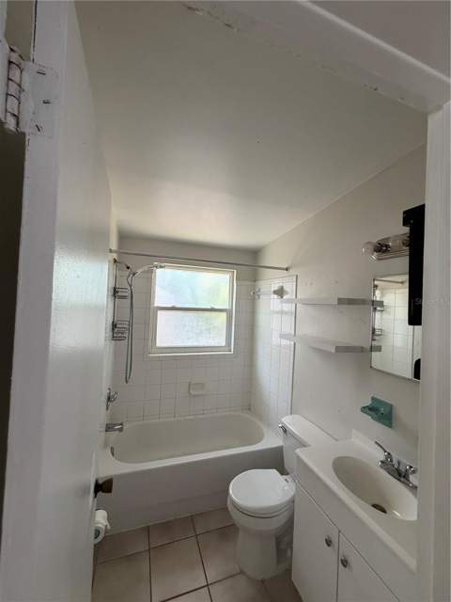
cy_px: 301
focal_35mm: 14
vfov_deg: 102.1
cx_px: 226
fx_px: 243
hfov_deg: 85.7
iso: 320
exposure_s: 1/120
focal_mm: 2.22
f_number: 2.2
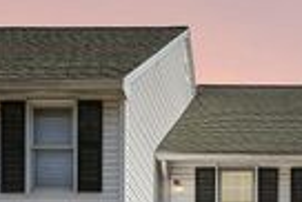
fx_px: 647
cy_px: 323
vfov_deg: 15.9
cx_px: 315
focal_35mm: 77
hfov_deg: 24.8
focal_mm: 21
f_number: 8
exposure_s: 1/1250
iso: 400
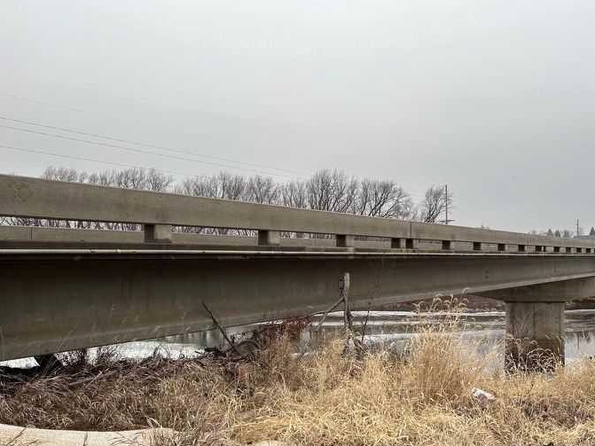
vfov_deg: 45.2
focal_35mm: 31
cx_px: 354
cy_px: 264
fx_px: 533
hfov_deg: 57.9
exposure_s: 1/780
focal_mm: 5.7
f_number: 1.5
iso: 50
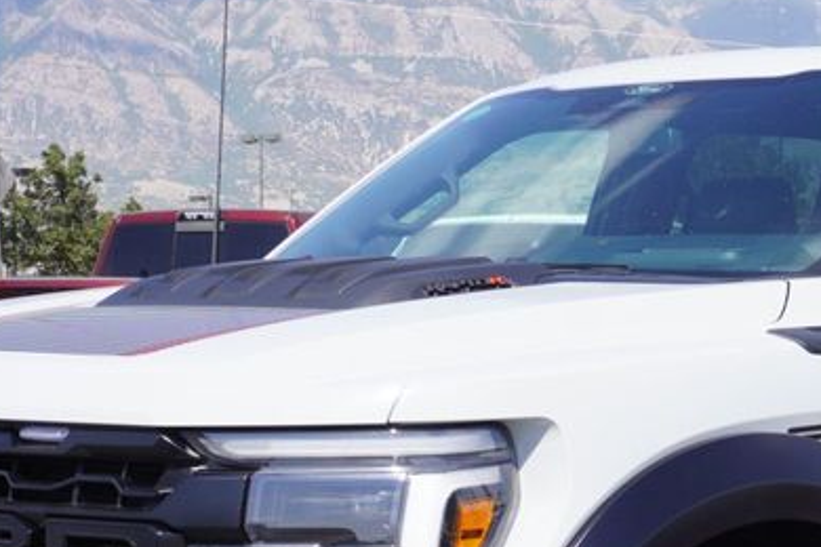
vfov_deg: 11.8
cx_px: 693
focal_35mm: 114
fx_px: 2607
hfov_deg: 17.7
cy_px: 621
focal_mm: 29
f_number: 10
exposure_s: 1/125
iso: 100
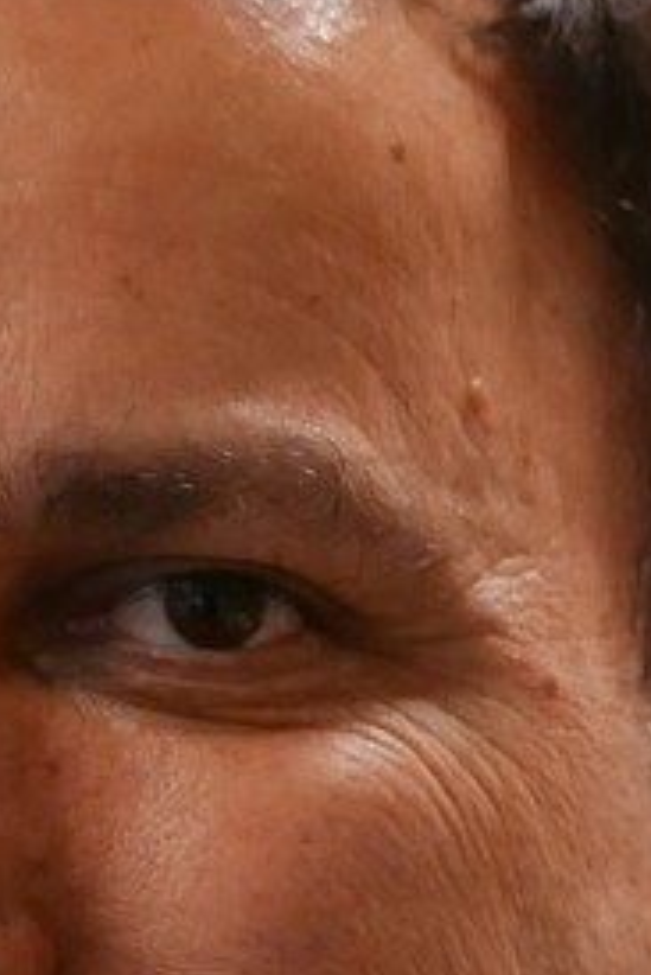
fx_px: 4795
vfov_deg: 11.5
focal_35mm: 177
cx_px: 142
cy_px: 952
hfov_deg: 7.8
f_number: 2.8
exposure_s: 1/100
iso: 1000
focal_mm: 24.5
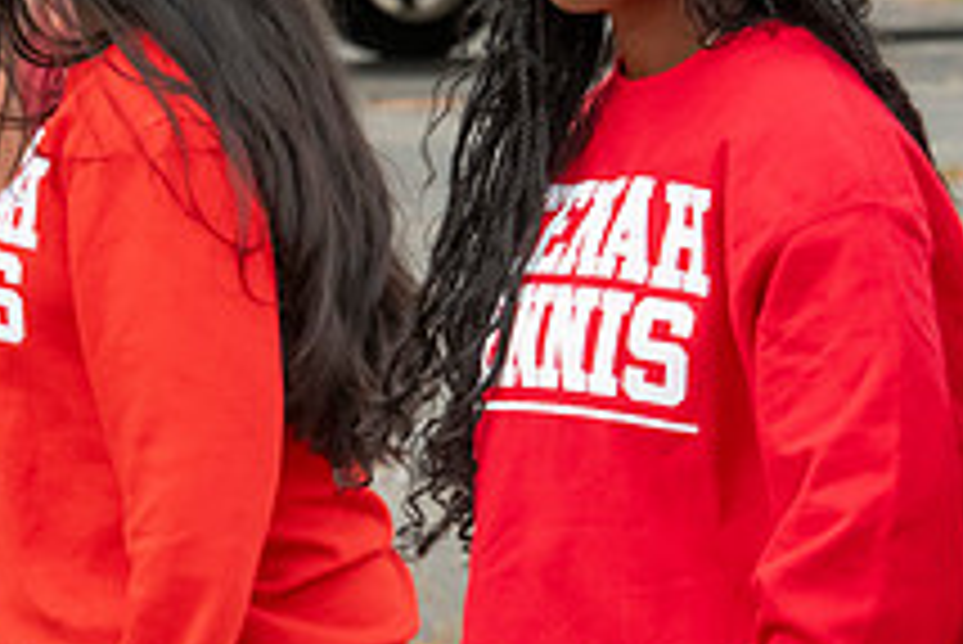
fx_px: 12313
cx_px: 225
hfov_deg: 4.5
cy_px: 430
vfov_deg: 3.0
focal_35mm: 460
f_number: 11
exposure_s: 1/250
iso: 3200
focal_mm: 170
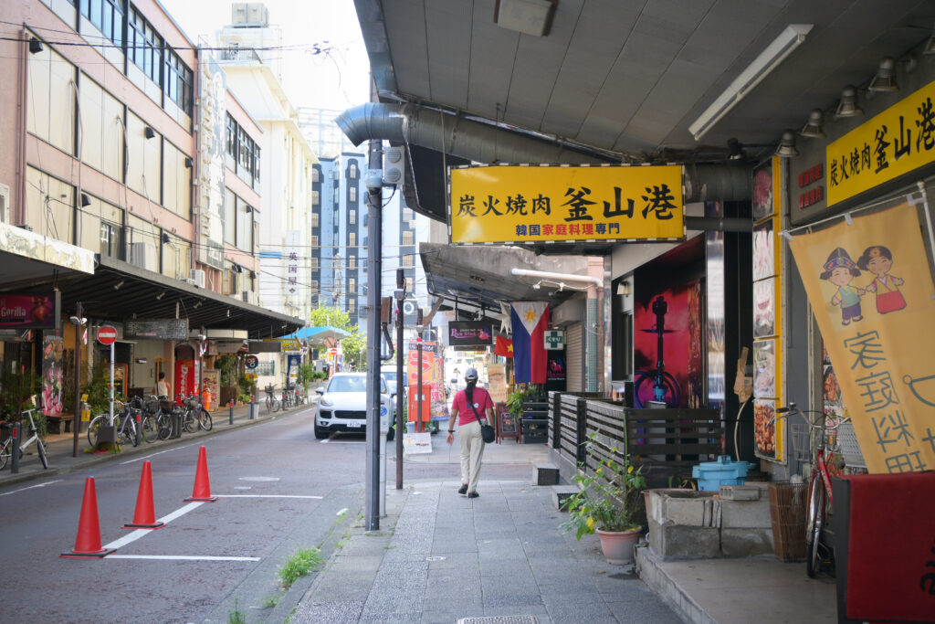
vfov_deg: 30.9
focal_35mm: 44
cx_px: 468
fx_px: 1130
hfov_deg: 45.0
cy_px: 312
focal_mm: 29
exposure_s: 1/80
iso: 100
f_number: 4.8
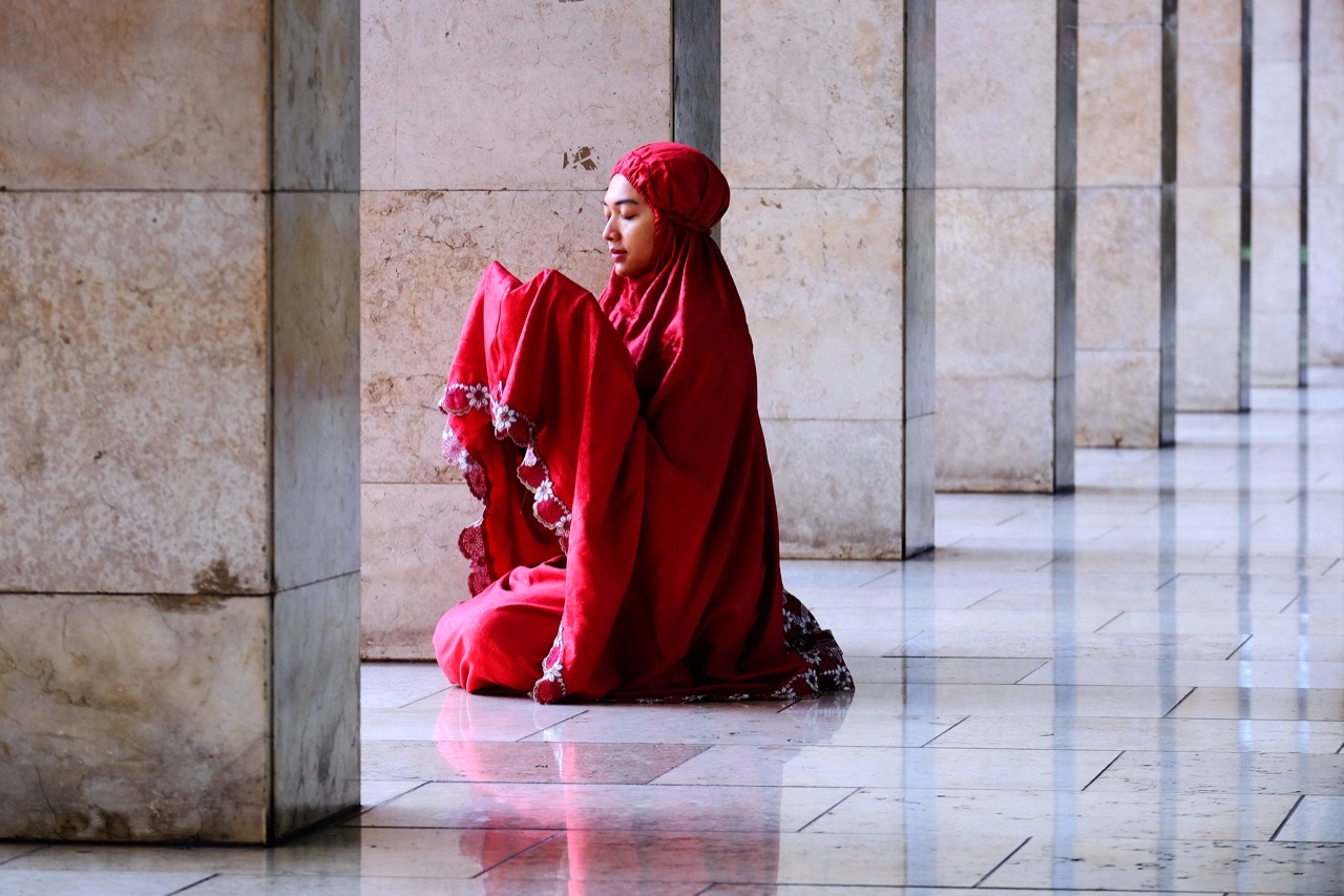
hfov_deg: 13.1
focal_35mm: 157
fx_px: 5860
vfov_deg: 8.7
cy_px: 448
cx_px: 672
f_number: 5.6
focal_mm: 104.9
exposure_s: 1/30
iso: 800
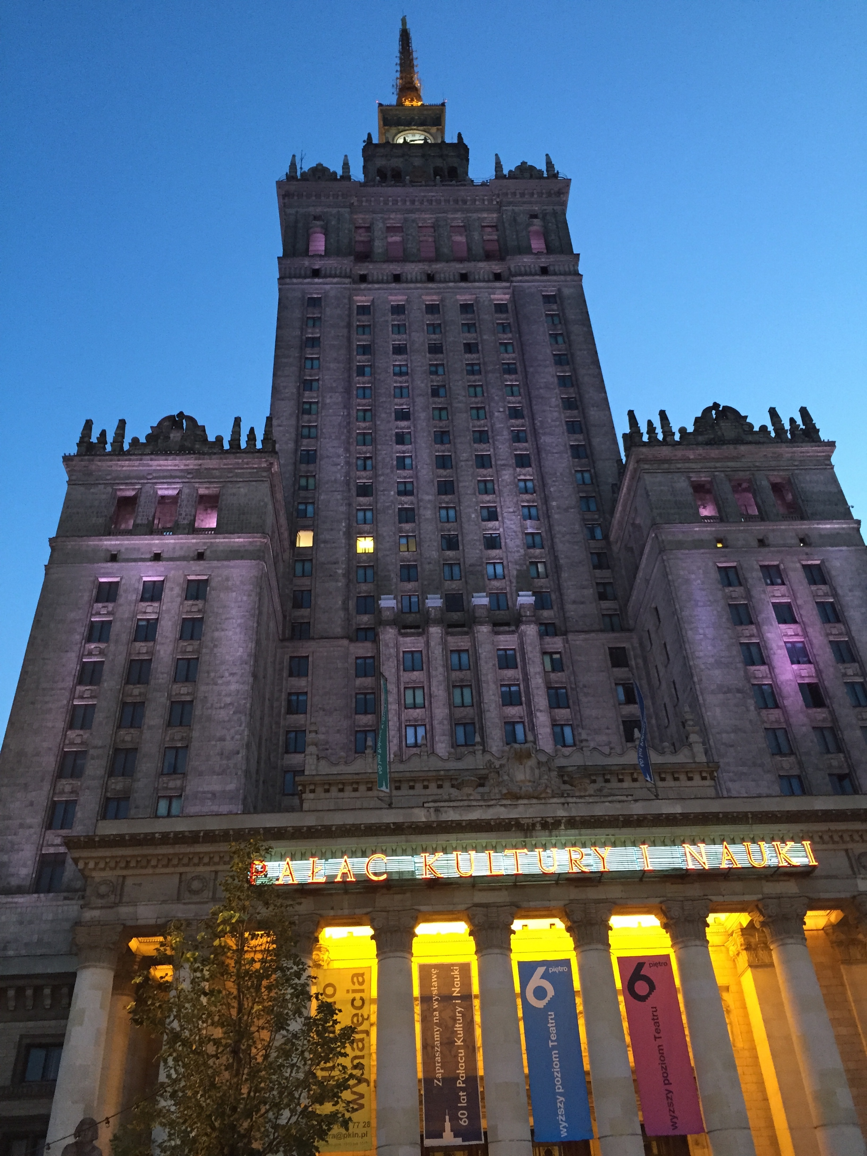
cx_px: 434
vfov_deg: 61.7
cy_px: 578
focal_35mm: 29
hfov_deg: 48.2
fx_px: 968
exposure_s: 1/30
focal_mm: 4.15
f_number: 2.2
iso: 160
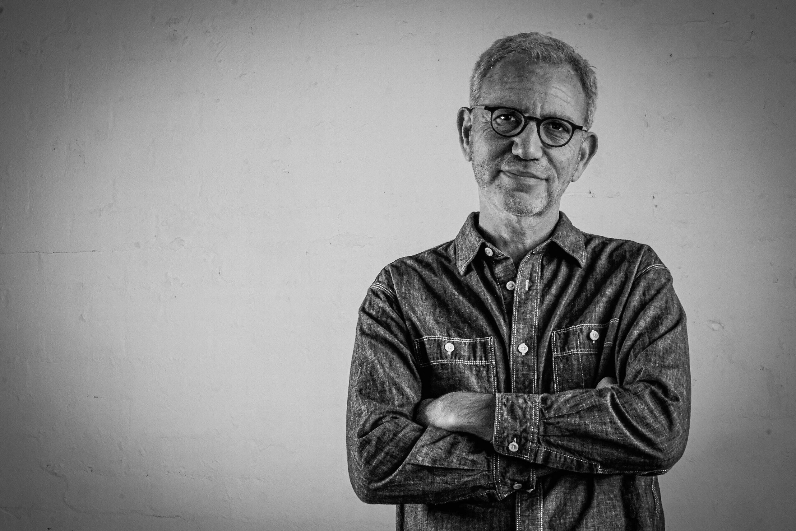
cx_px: 398
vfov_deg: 16.5
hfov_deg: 24.5
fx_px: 1835
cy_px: 266
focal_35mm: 83
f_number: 22
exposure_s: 1/8
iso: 3200
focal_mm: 55
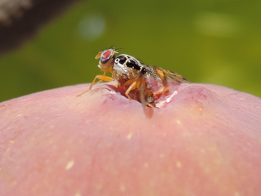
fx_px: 324
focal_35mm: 43
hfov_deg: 43.9
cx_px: 130
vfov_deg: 33.6
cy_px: 98
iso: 80
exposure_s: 1/640
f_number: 3.4
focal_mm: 7.6
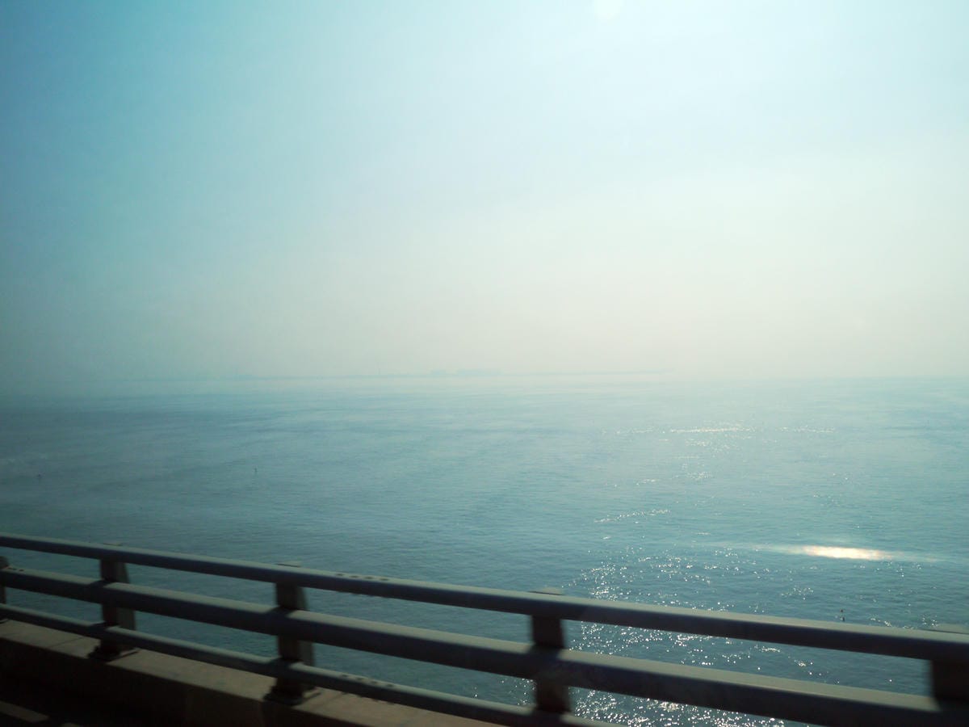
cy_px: 364
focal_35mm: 28
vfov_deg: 49.7
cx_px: 484
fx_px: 784
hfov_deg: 63.4
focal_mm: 14
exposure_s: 1/640
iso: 160
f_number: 9
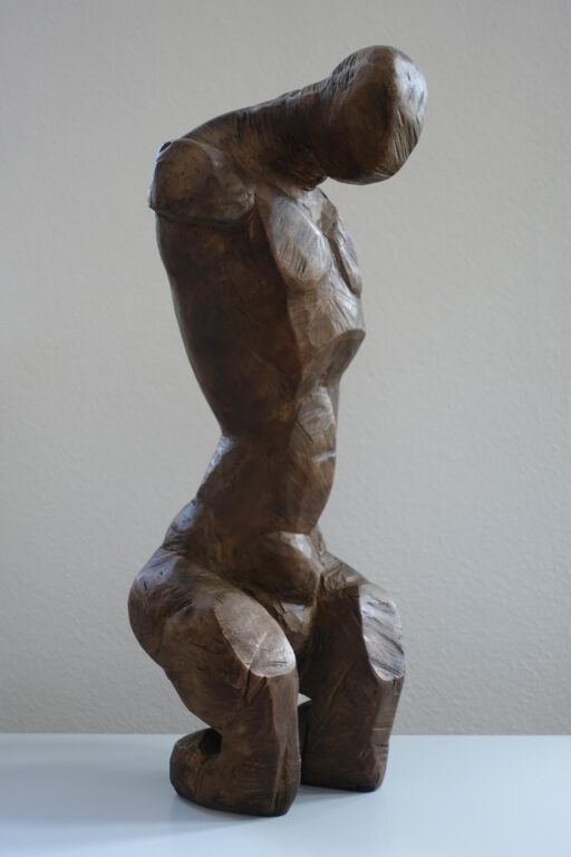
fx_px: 1332
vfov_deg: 35.6
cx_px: 286
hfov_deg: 24.2
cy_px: 428
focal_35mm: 56
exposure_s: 1/60
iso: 200
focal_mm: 20.63
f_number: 2.8
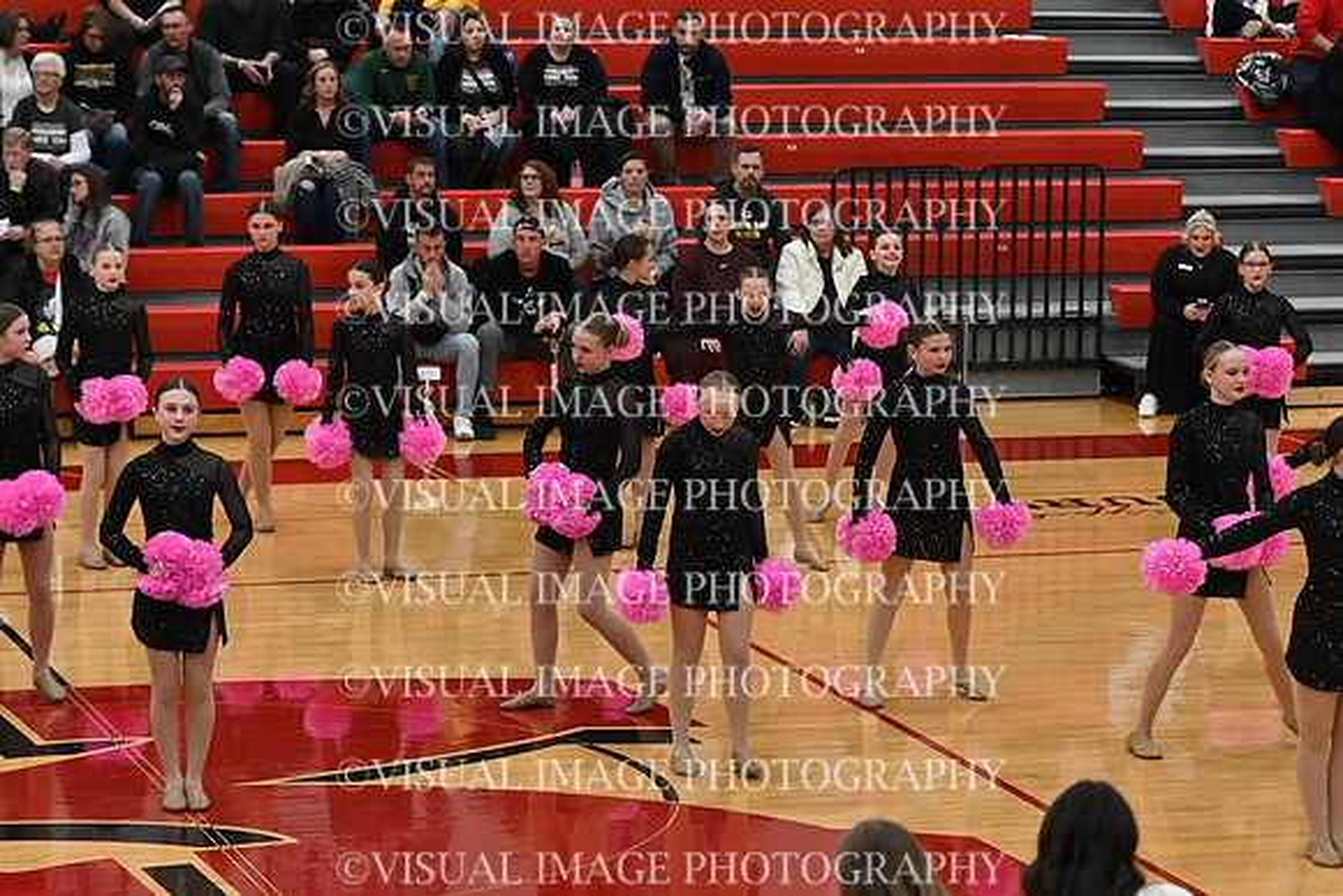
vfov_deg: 10.6
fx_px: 4813
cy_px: 448
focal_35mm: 129
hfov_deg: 15.9
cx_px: 672
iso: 6400
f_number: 4
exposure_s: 1/400
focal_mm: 86
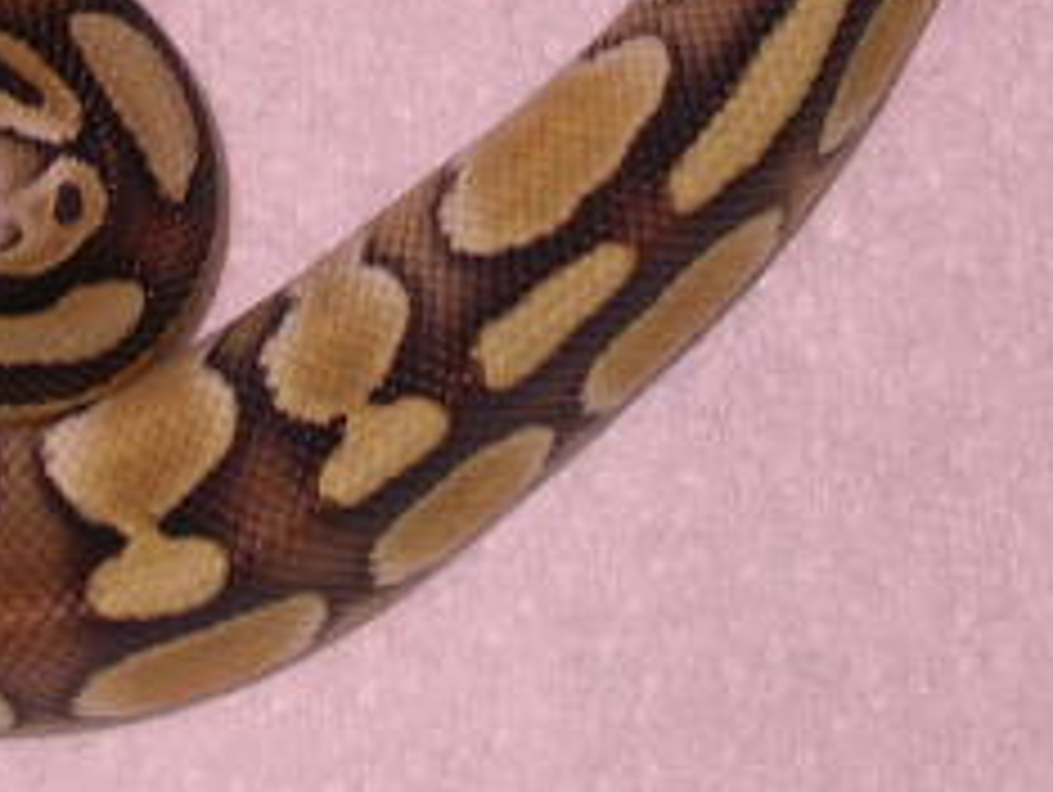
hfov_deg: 8.0
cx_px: 189
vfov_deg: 6.0
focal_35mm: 246
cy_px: -171
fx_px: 7491
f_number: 3.7
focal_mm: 18.7
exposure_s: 1/60.3
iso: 100
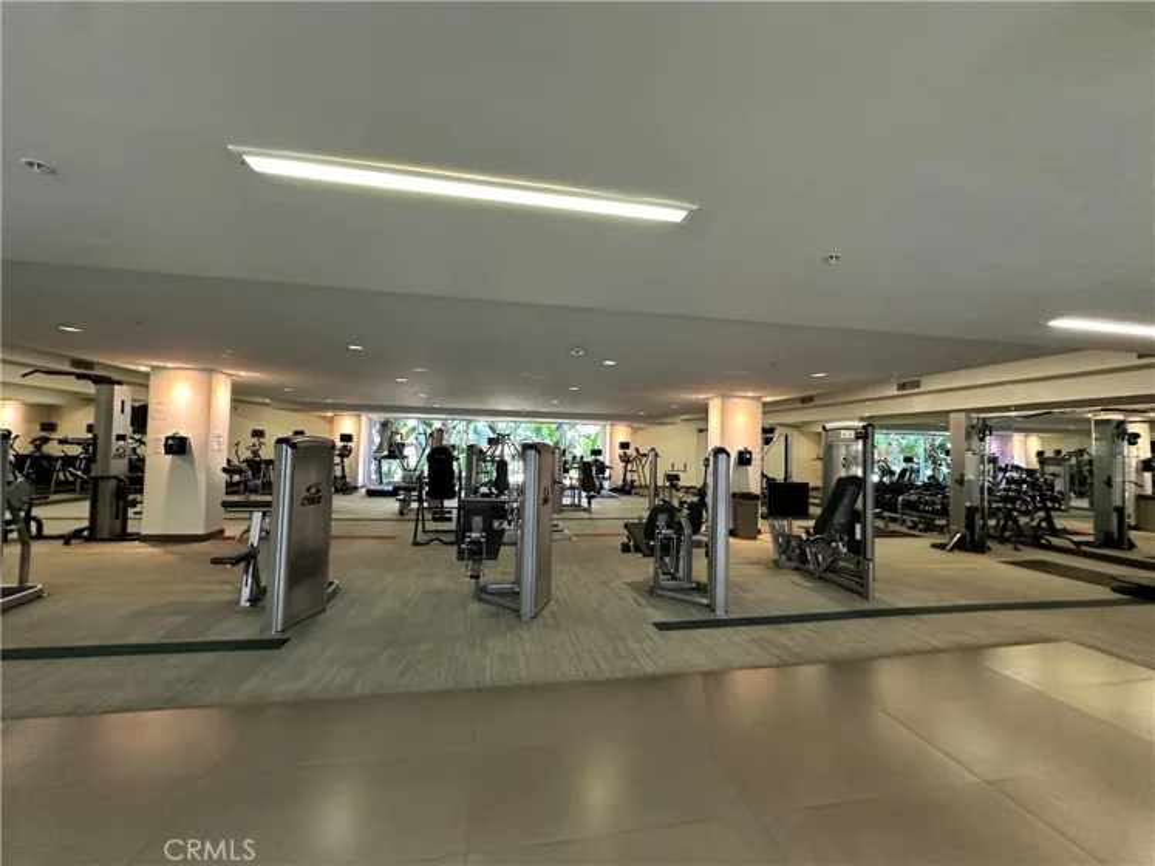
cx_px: 578
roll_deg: -2.8
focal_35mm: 14
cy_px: 433
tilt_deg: +2.1
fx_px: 467
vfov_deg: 85.7
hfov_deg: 102.1
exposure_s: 1/60
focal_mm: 2.22
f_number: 2.2
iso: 500
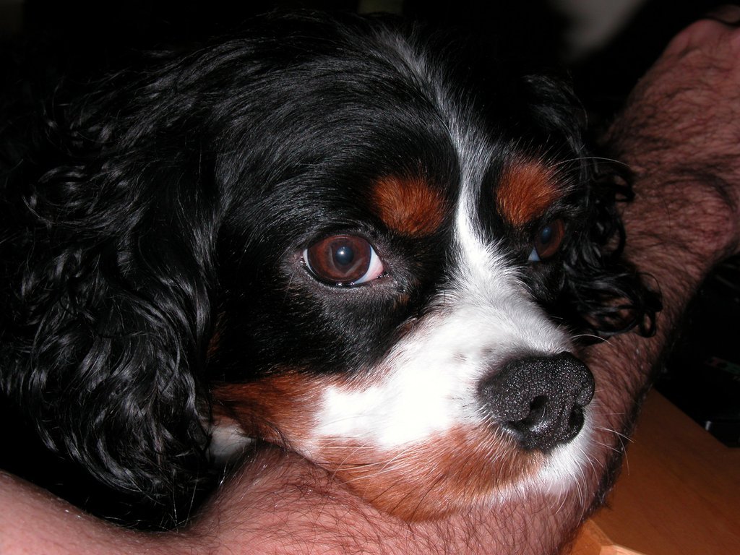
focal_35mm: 62
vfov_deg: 23.7
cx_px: 370
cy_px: 278
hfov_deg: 31.2
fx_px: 1325
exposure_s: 1/60.3
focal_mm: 15.7
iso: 100
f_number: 7.2
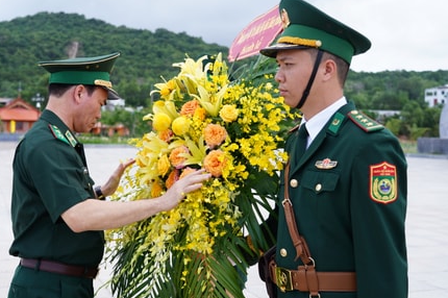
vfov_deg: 30.4
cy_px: 126
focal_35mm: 44
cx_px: 182
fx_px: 547
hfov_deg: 44.3
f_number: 4
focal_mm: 35
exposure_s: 1/400
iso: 160
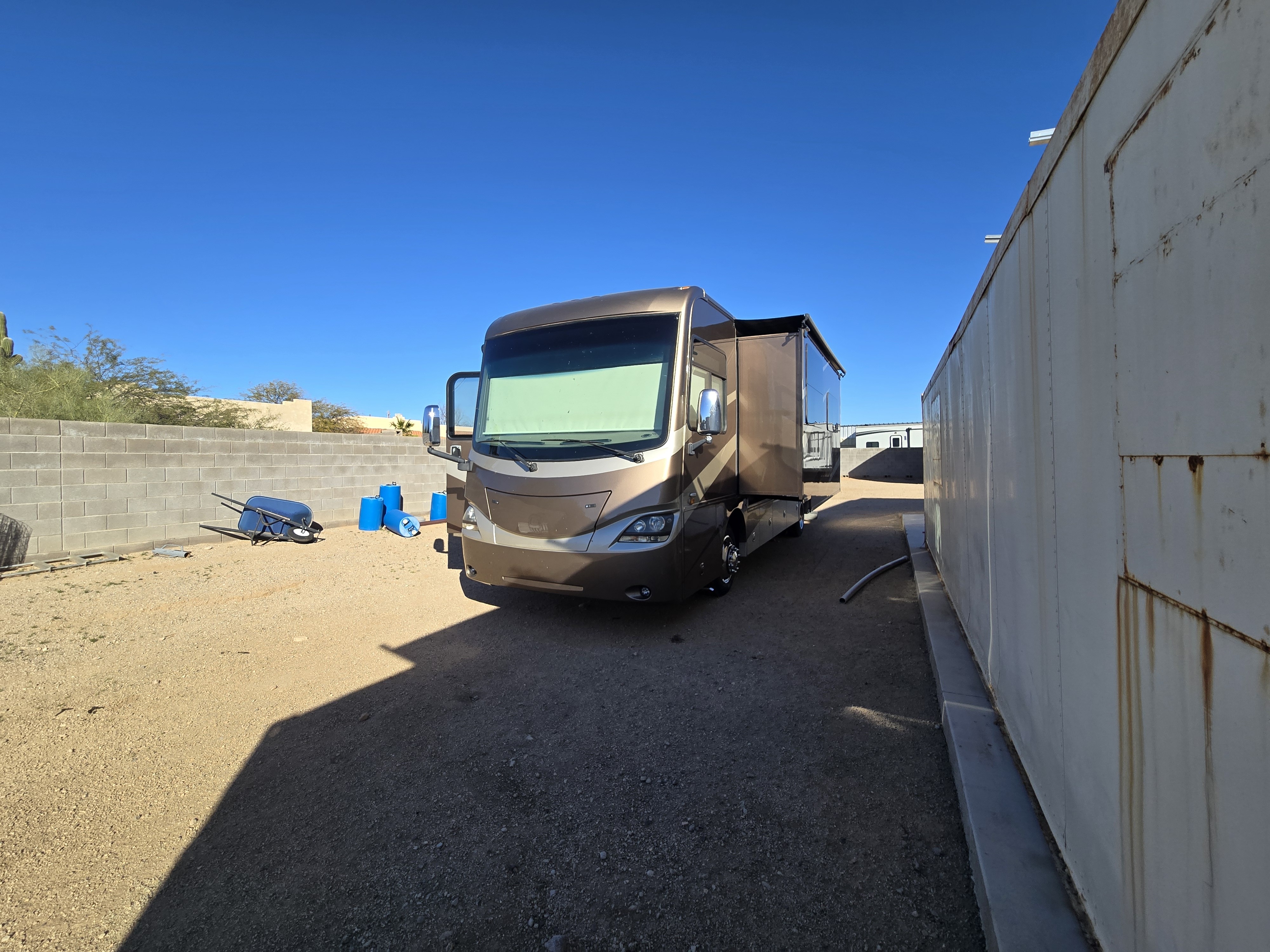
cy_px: 476
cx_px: 635
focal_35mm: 13
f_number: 2.2
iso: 50
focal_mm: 2.2
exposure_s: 1/1709
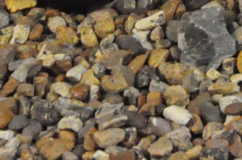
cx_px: 368
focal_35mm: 233
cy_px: -381
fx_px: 1564
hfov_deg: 8.6
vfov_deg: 5.4
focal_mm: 22
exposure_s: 1/500
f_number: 11
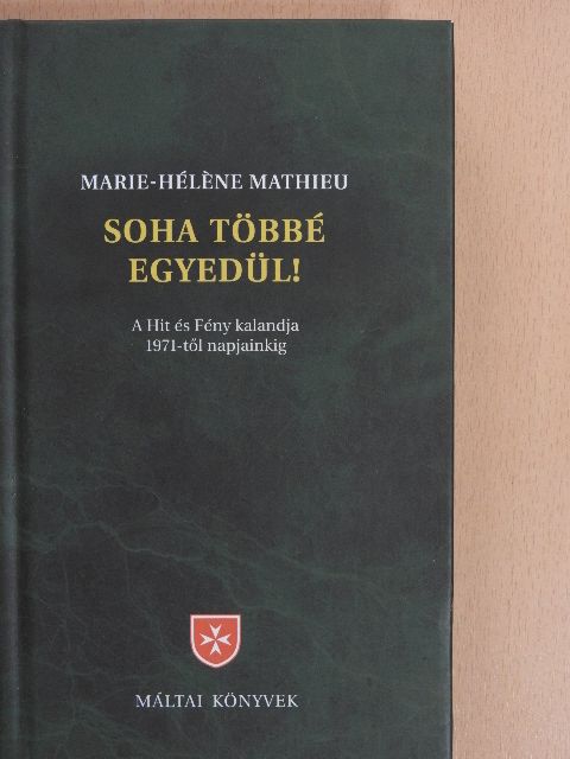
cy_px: 380
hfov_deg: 22.6
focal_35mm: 65
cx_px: 285
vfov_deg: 29.8
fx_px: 1427
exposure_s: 1/20
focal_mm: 11.6
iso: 400
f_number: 4.8
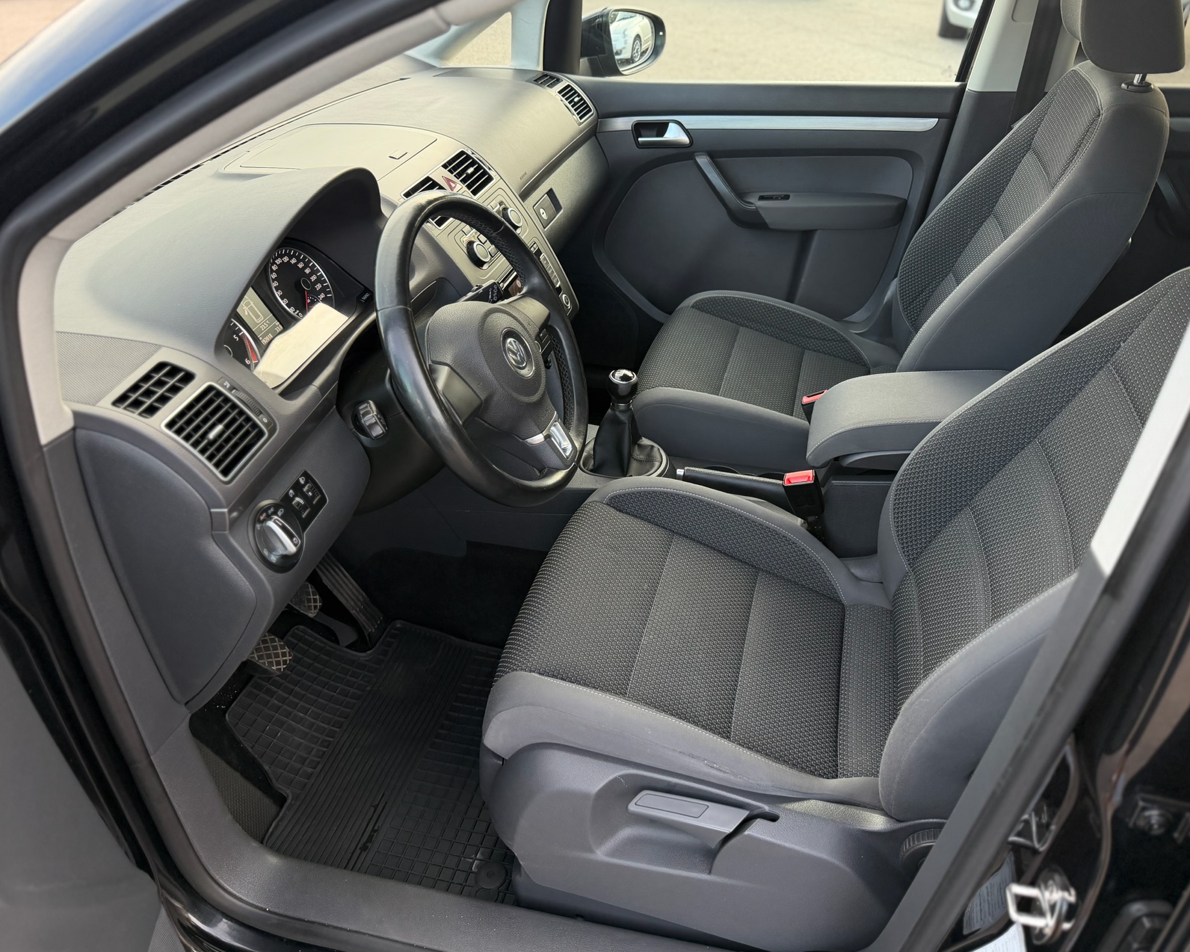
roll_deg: -0.4
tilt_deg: -34.0
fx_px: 916
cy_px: 466
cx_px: 637
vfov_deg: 54.9
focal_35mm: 26
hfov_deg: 66.0
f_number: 1.78
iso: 200
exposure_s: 1/152
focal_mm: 6.76
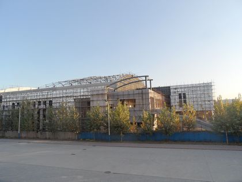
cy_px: 91
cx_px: 121
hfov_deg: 71.6
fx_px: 168
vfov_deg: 56.8
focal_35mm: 24
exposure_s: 1/250
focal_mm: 3.9
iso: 80
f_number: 4.6
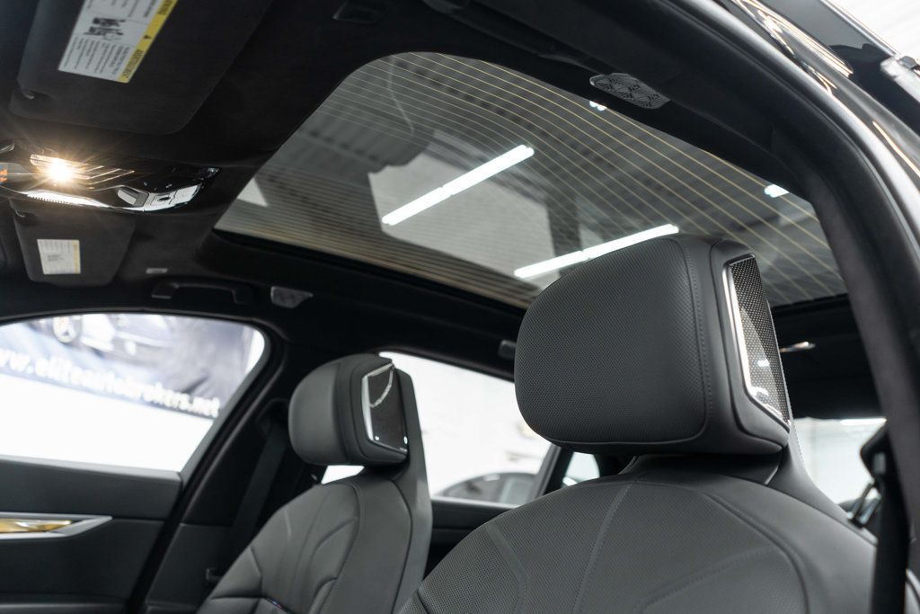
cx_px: 460
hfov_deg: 65.5
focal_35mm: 28
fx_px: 716
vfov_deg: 46.4
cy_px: 307
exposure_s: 1/40
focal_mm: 28
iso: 800
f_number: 3.2
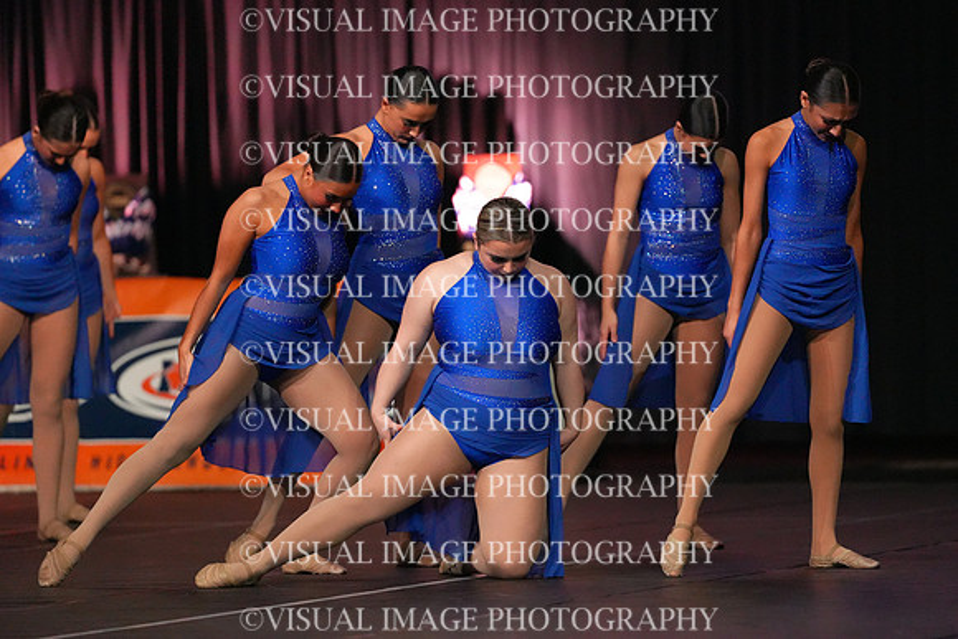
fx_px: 7985
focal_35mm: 300
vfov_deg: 4.6
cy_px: 320
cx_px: 479
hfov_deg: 6.9
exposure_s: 1/1250
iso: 16000
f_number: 3.5
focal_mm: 300
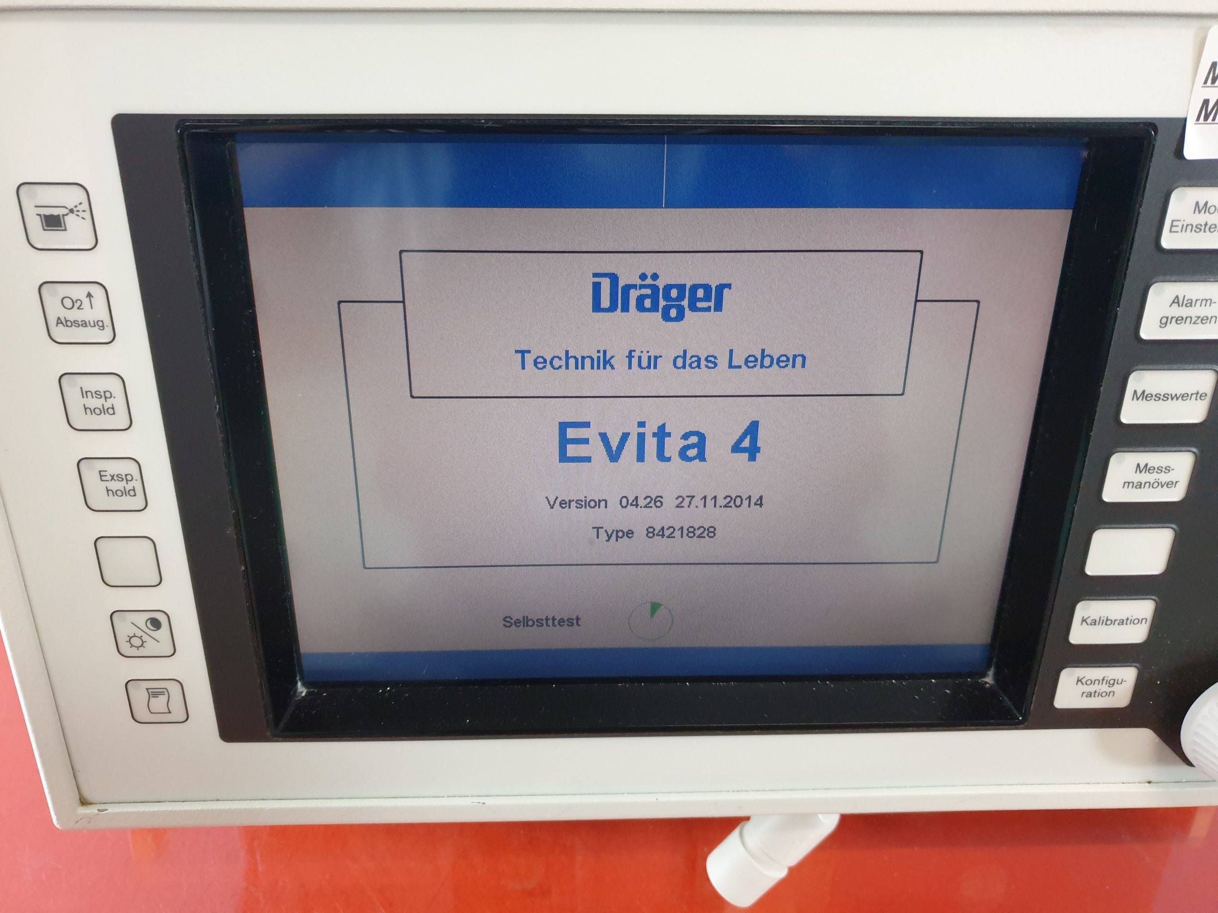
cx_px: 609
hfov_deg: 67.3
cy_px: 456
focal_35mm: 26
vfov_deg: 53.1
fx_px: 915
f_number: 1.5
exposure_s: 1/33
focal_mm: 4.3
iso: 250
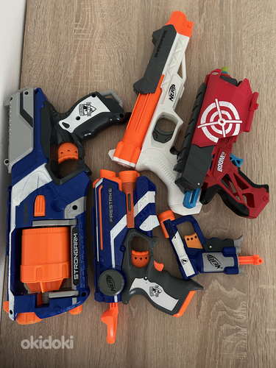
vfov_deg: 67.3
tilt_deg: -83.2
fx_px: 276
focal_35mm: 26
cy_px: 184
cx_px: 138
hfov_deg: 53.1
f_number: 1.5
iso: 500
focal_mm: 5.7
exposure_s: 1/40
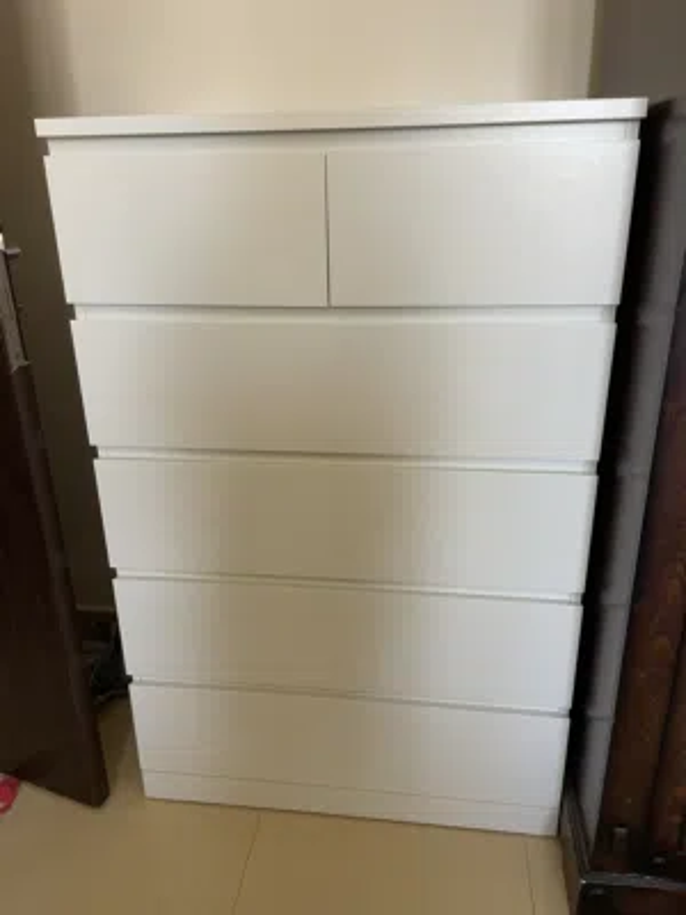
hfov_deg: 53.1
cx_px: 343
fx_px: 687
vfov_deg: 67.3
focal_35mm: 26
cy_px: 458
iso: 160
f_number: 1.6
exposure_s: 1/50
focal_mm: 4.2
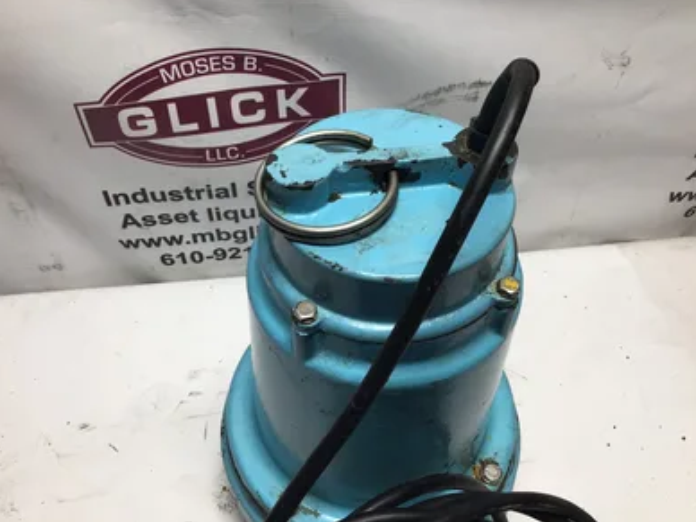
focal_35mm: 32
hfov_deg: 56.8
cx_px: 348
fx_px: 643
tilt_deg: -50.7
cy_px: 260
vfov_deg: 44.2
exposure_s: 1/120
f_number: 2.4
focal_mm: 3.3
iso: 25
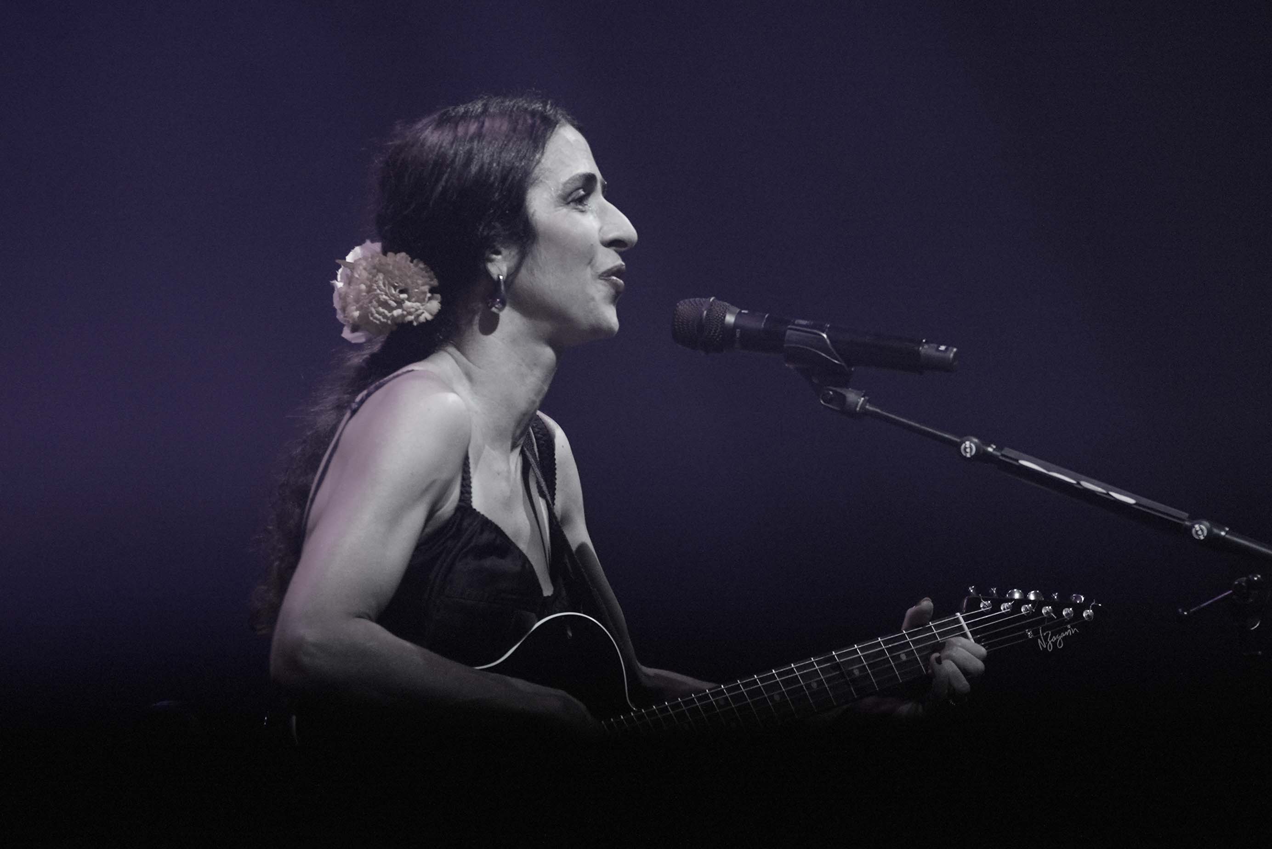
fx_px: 10604
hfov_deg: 6.9
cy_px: 424
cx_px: 636
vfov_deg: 4.6
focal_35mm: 300
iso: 1000
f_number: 2.8
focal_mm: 200
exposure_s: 1/320
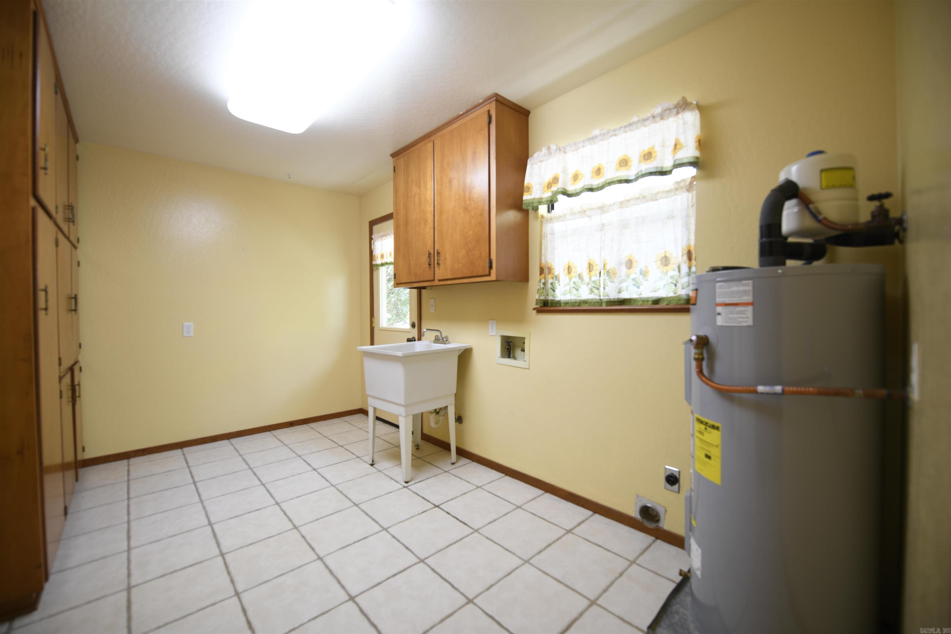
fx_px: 370
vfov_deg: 81.2
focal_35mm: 14
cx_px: 476
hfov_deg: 104.3
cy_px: 317
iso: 100
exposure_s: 1/15
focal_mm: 14
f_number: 2.8
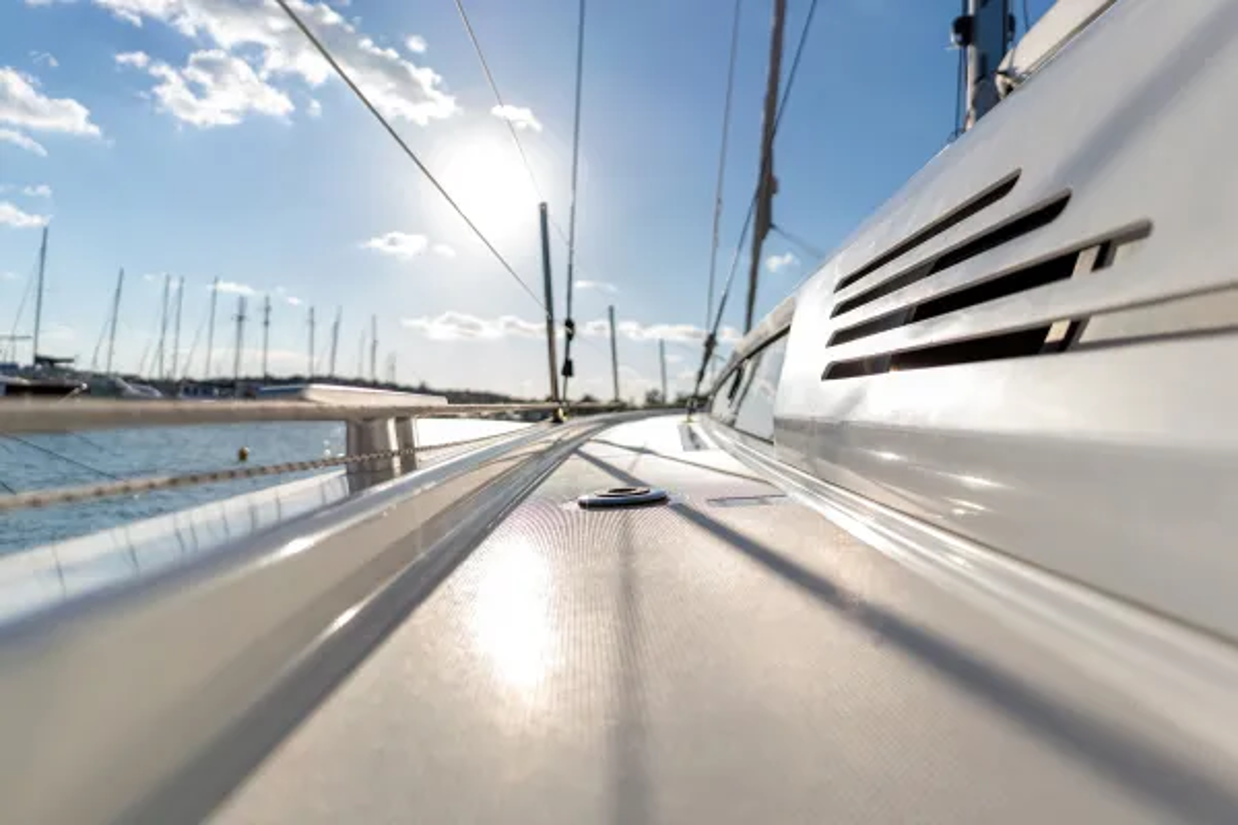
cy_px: 412
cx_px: 619
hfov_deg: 84.0
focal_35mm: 20
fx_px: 688
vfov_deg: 61.9
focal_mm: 20
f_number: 2.8
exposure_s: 1/8000
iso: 400
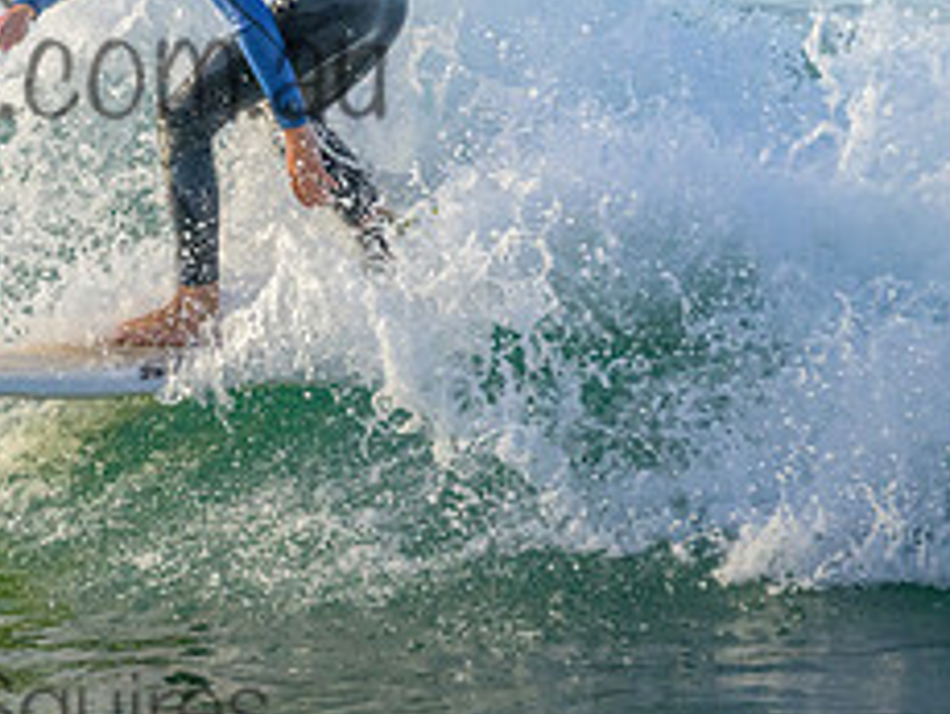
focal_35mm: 1357
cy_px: 23
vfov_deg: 1.1
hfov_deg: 1.5
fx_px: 37280
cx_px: -50
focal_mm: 560
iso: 2800
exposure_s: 1/2000
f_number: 11
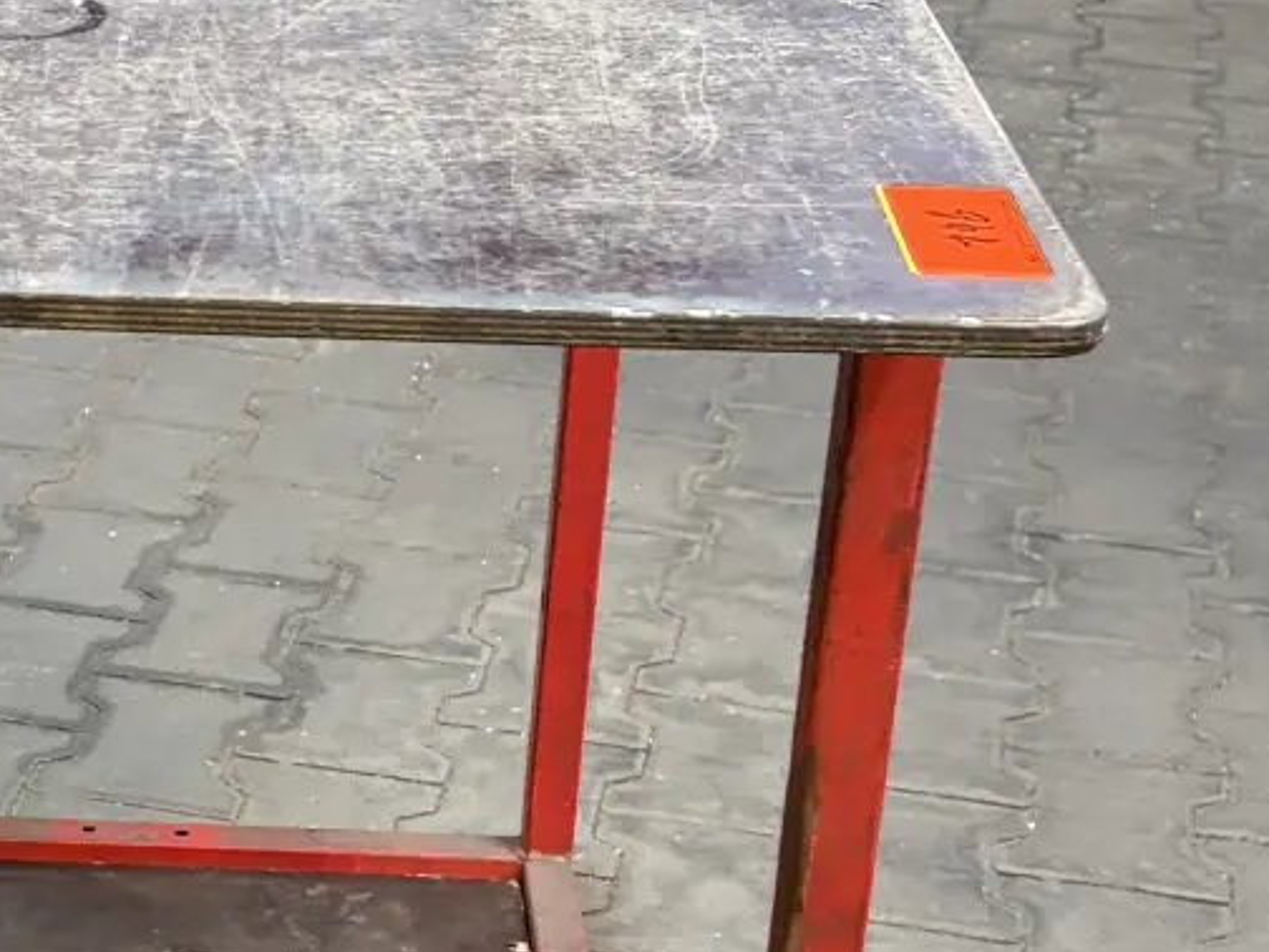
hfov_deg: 19.3
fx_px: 3629
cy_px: 645
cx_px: -3
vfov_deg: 14.9
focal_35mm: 99
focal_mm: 5.96
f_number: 1.6
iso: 160
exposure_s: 1/50
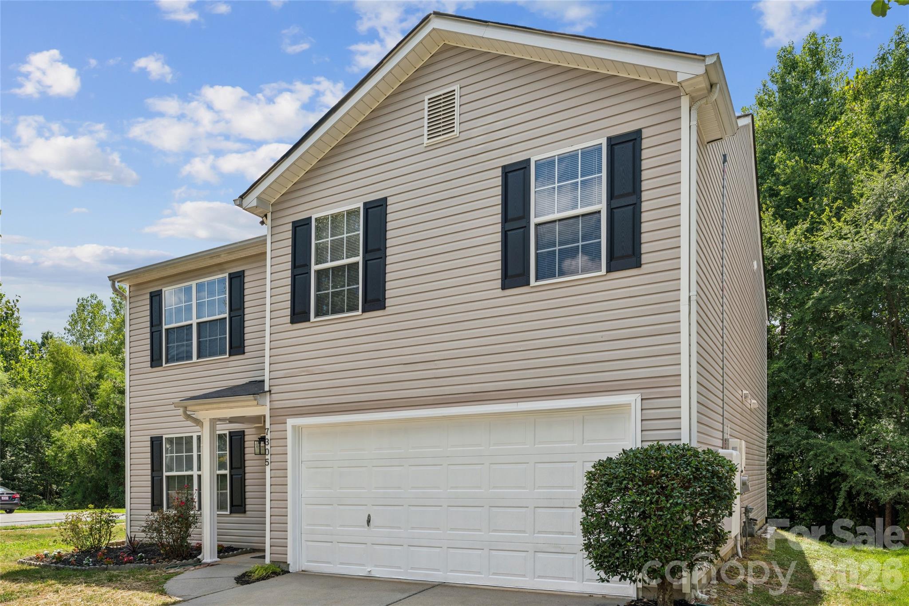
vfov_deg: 53.1
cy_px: 303
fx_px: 606
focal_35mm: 24
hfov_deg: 73.7
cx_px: 454
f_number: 13
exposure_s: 1/80
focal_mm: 24
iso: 100
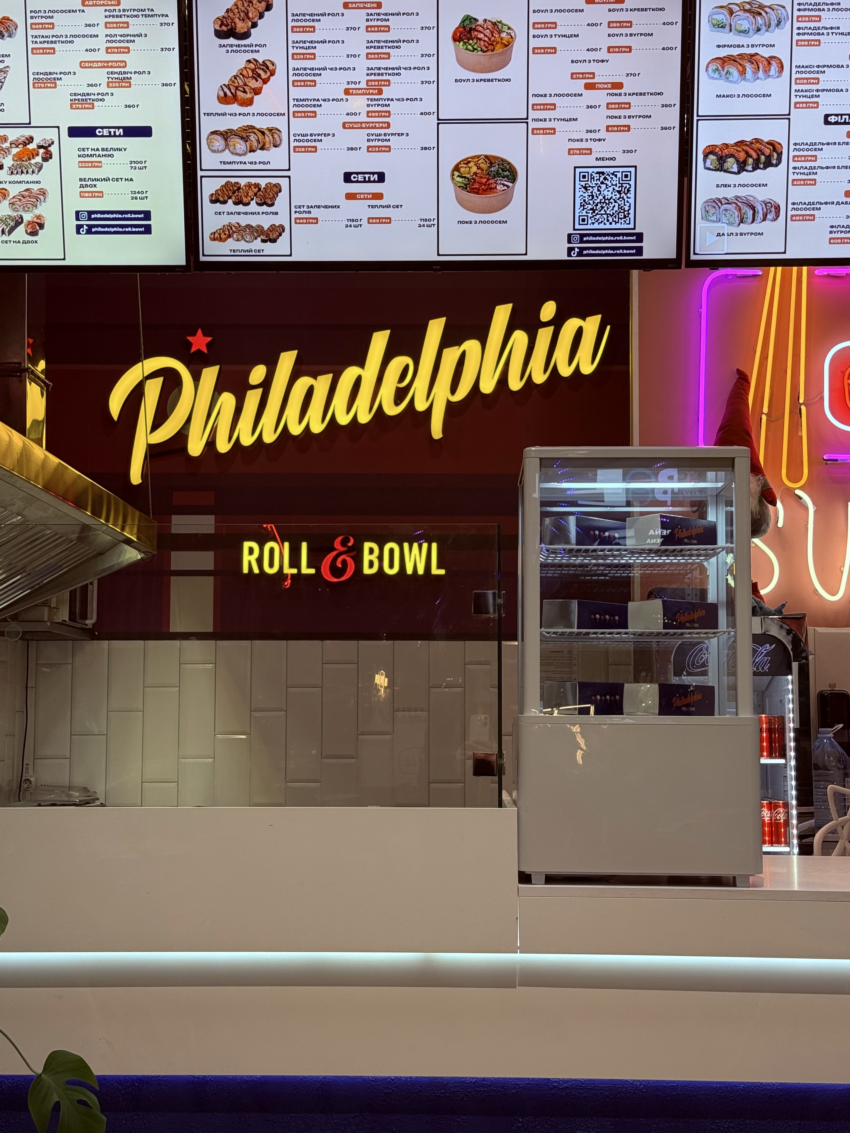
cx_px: 425
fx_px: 1572
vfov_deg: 39.7
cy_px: 566
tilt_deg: +6.1
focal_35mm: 48
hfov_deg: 30.3
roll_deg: +0.0
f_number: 1.78
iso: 64
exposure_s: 1/100
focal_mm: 6.76
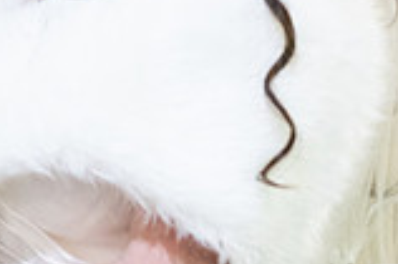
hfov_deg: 13.0
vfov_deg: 8.8
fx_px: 1701
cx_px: -88
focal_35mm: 154
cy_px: 6
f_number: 3.5
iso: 1600
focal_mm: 42
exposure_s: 1/160
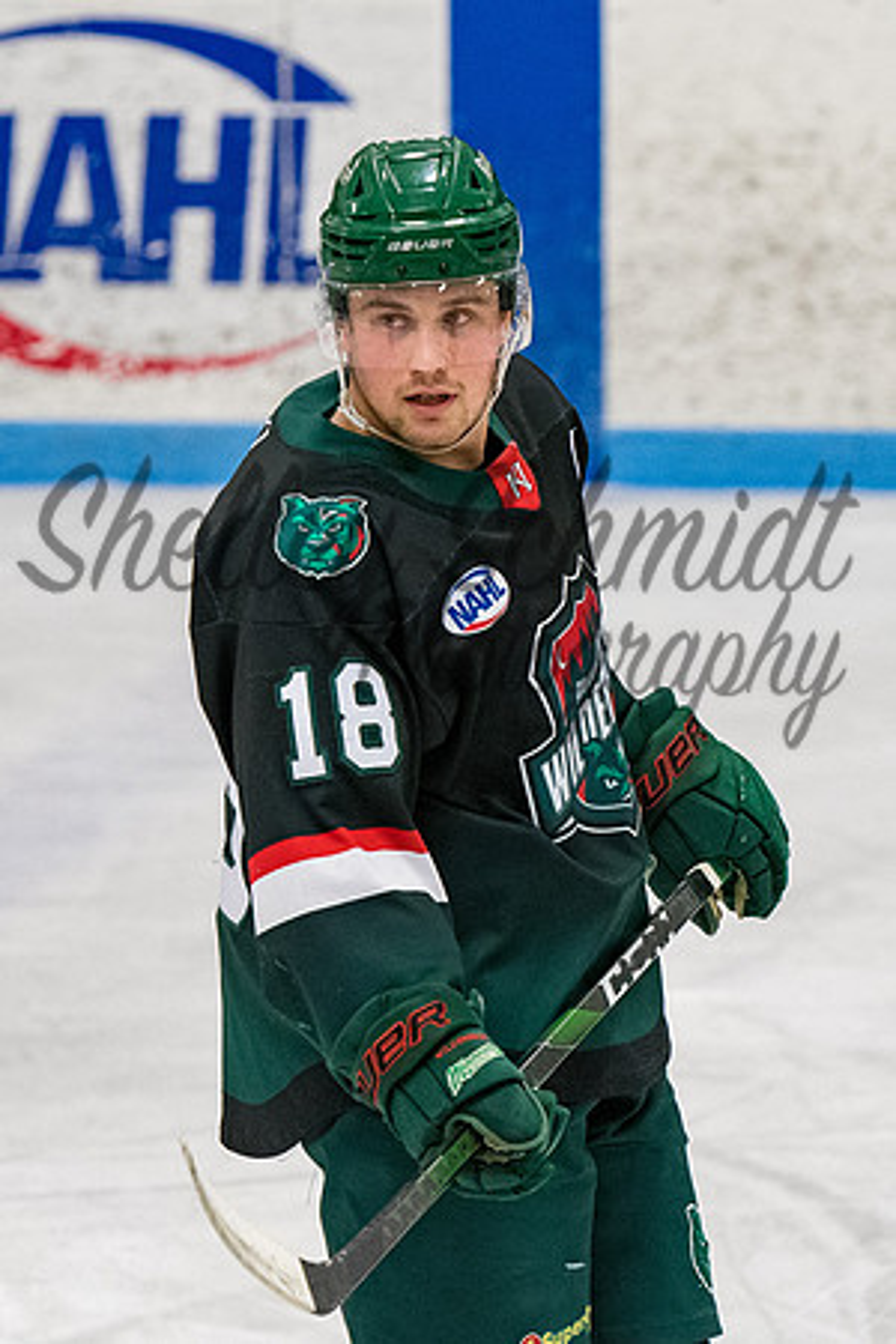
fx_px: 14060
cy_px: 587
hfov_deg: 3.7
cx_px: 454
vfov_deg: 5.5
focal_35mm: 377
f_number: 3.5
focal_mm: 145
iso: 2500
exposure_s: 1/800
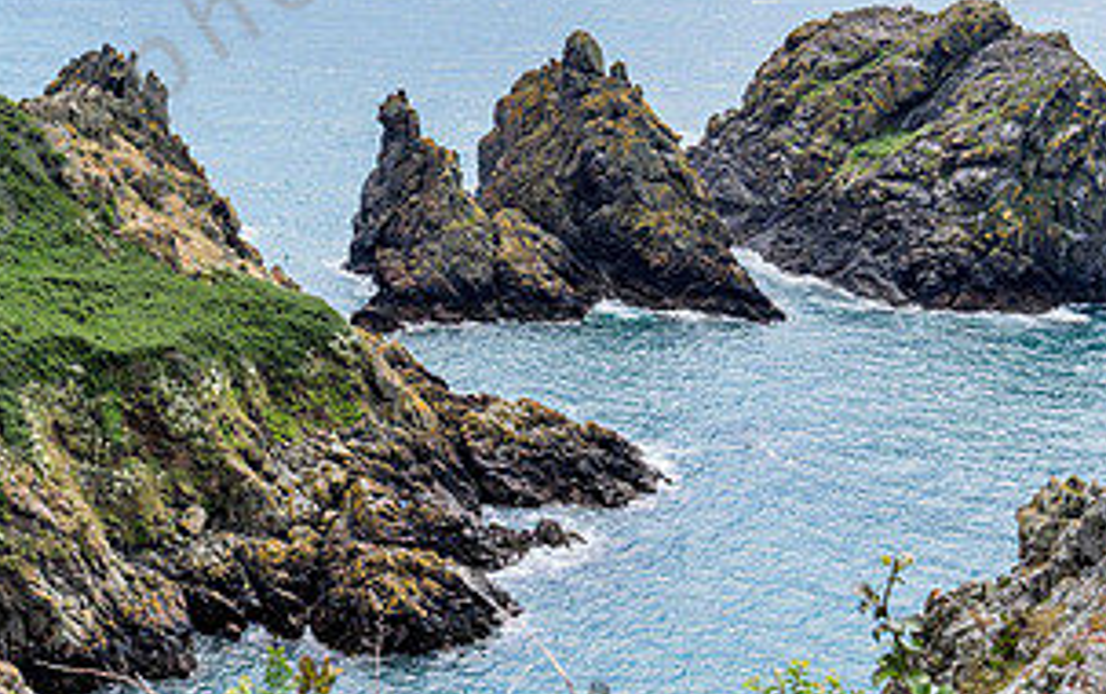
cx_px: 175
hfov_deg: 25.8
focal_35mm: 78
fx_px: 2353
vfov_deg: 16.5
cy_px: 42
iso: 160
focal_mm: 40
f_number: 6.3
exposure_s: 1/400
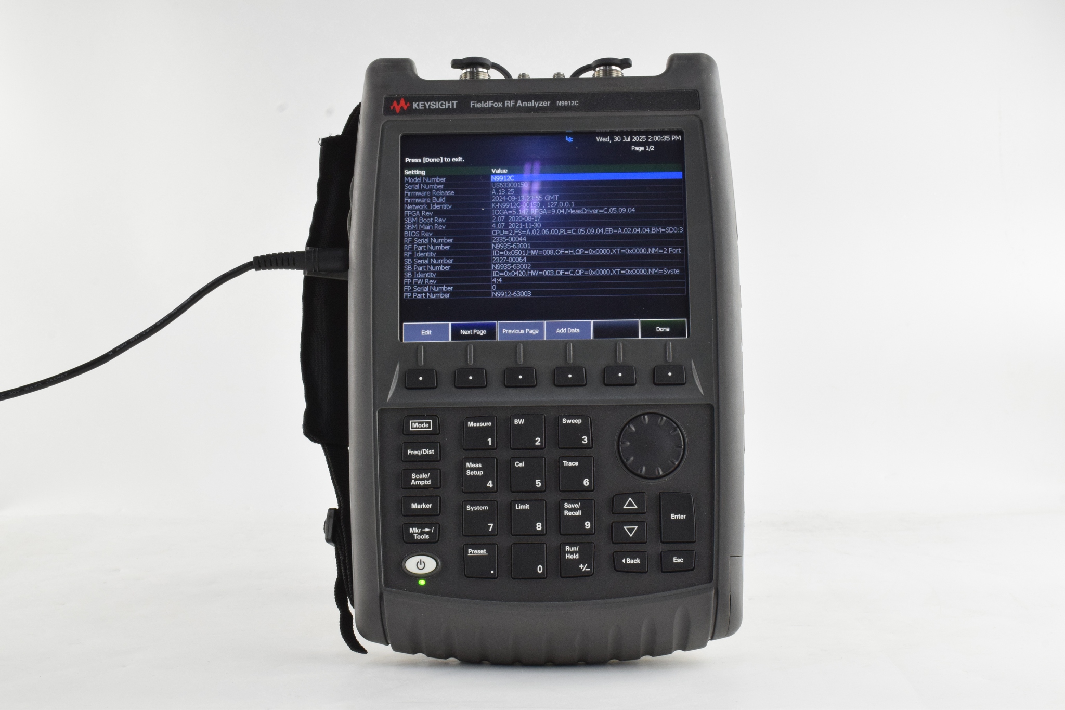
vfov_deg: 25.1
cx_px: 532
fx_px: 1597
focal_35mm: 54
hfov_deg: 36.9
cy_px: 355
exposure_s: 1/30
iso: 1600
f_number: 22
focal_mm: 36
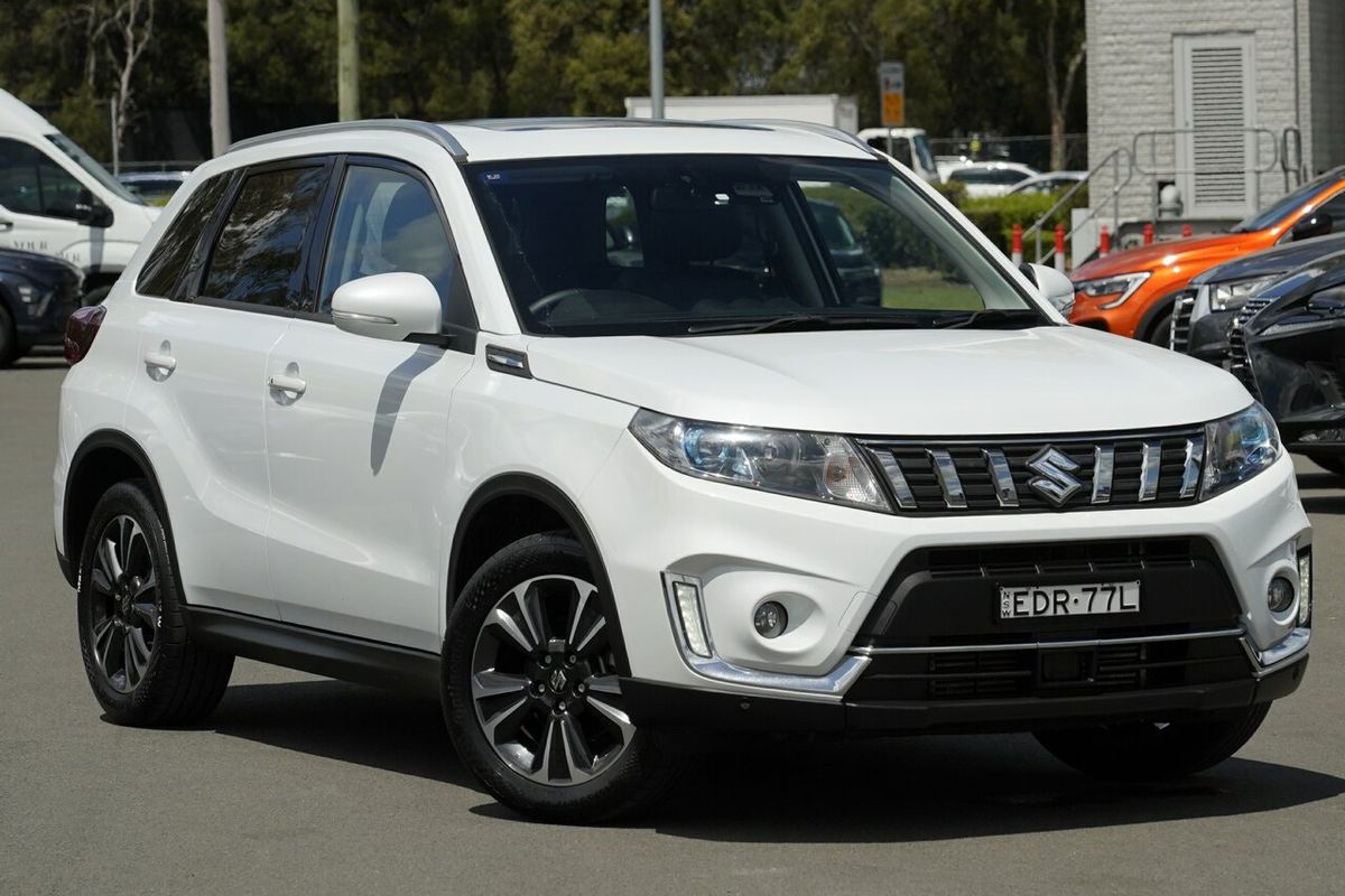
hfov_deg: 19.5
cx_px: 672
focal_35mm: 105
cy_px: 448
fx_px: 3923
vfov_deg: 13.0
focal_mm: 105
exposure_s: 1/3200
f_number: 7.1
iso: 1000
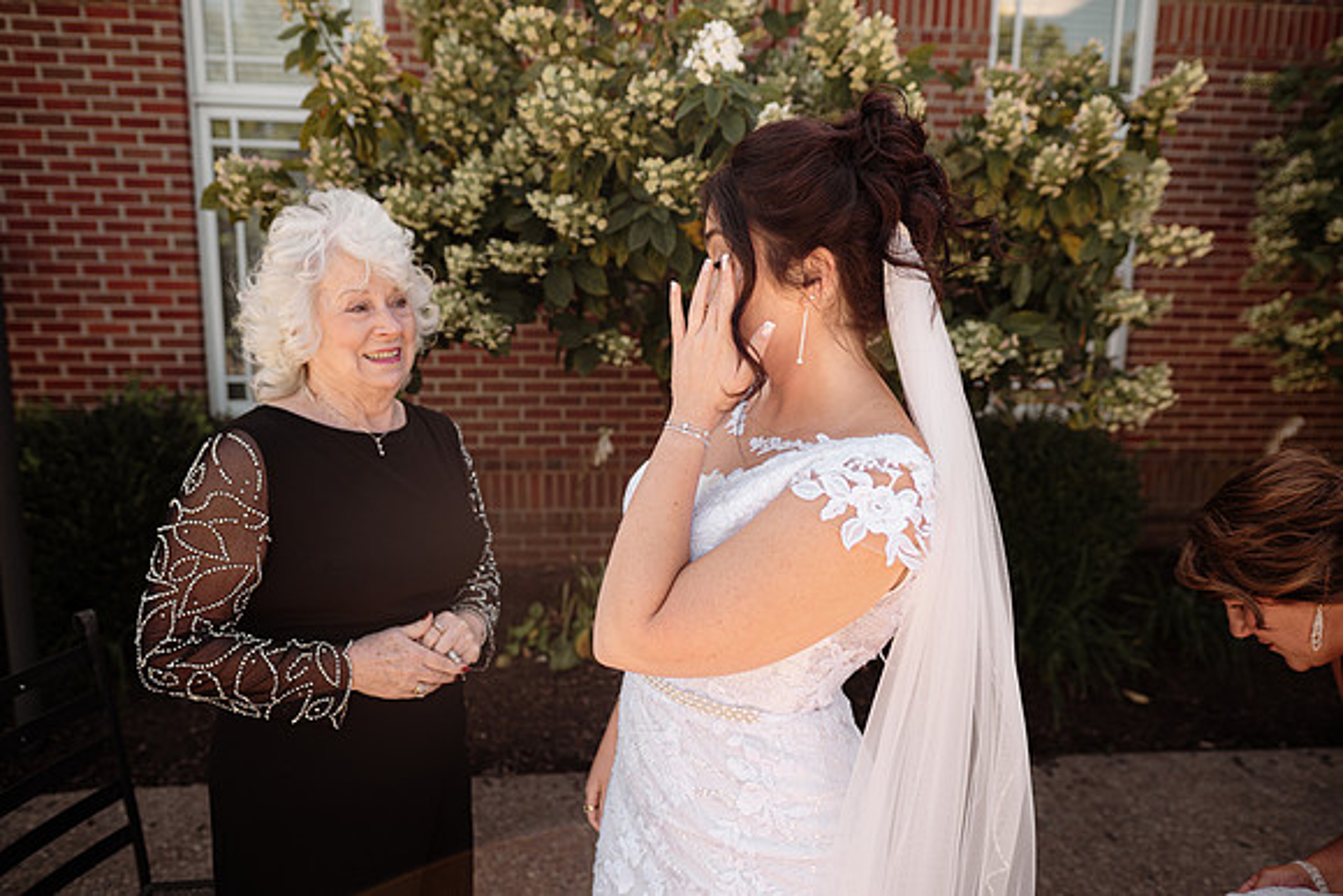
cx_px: 672
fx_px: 896
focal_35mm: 24
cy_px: 448
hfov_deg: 73.7
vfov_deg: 53.2
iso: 160
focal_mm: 24
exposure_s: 1/640
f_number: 2.8
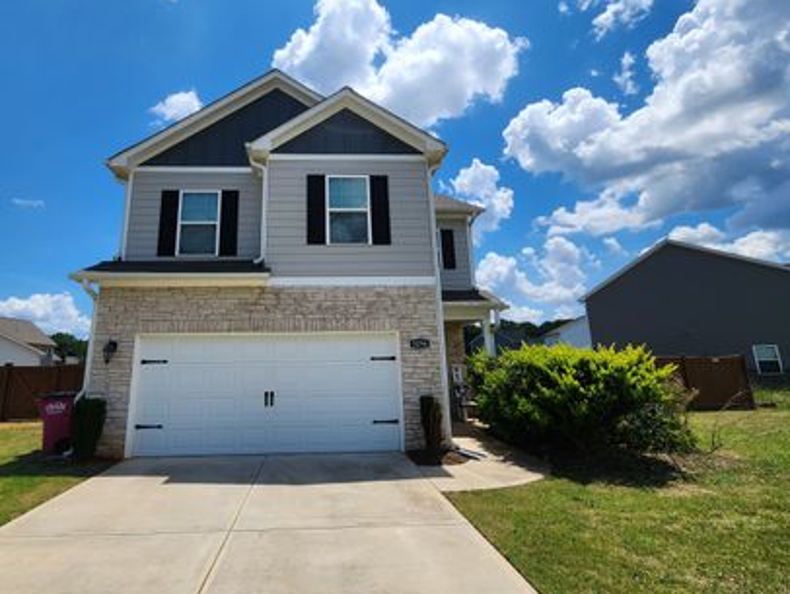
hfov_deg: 93.6
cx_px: 331
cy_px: 285
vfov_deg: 78.1
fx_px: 365
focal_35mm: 16
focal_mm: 2.2
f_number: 2.2
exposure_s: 1/3327
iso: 50
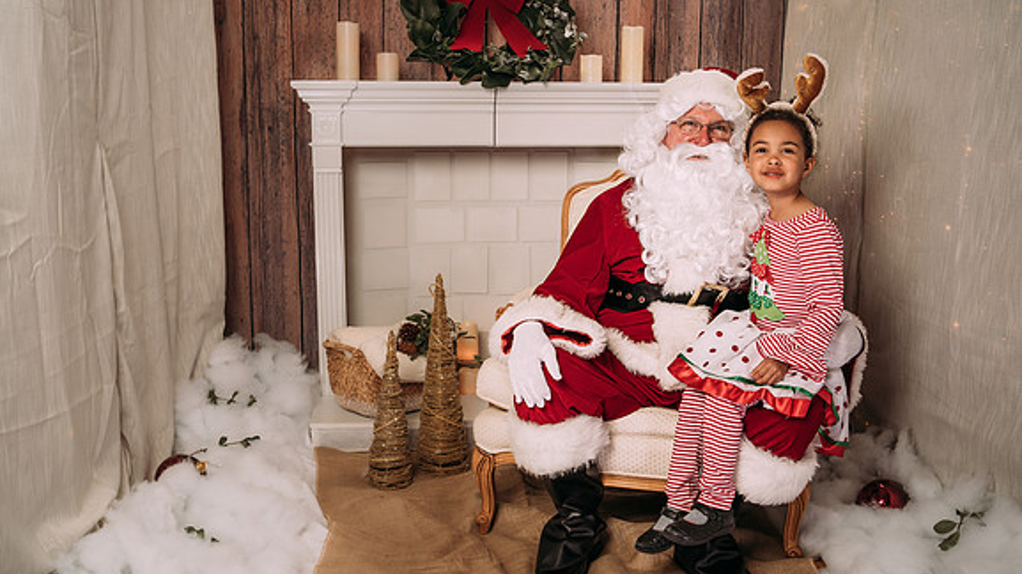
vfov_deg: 30.4
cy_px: 312
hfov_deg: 51.6
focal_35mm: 39
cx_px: 511
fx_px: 1056
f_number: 5.6
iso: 100
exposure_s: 1/100
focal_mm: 35
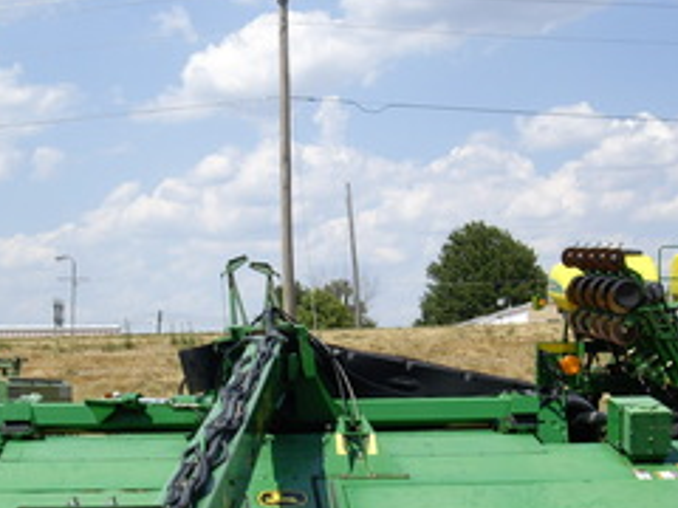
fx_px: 1684
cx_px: 331
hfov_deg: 22.8
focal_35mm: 86
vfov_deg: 17.1
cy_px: 333
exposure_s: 1/160
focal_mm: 7.9
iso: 64
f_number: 8
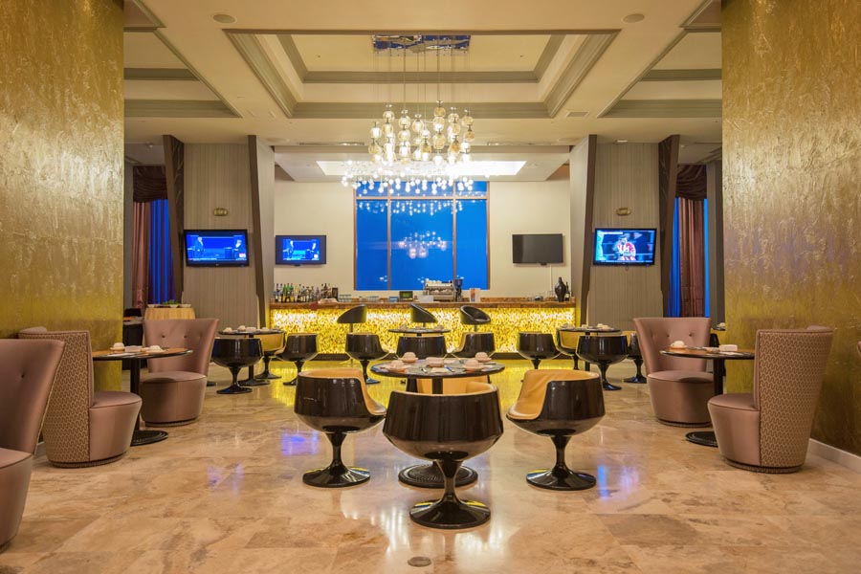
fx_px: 646
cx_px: 430
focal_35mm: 27
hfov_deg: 67.4
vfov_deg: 47.9
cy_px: 287
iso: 800
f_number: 2.8
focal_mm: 27
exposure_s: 1/40
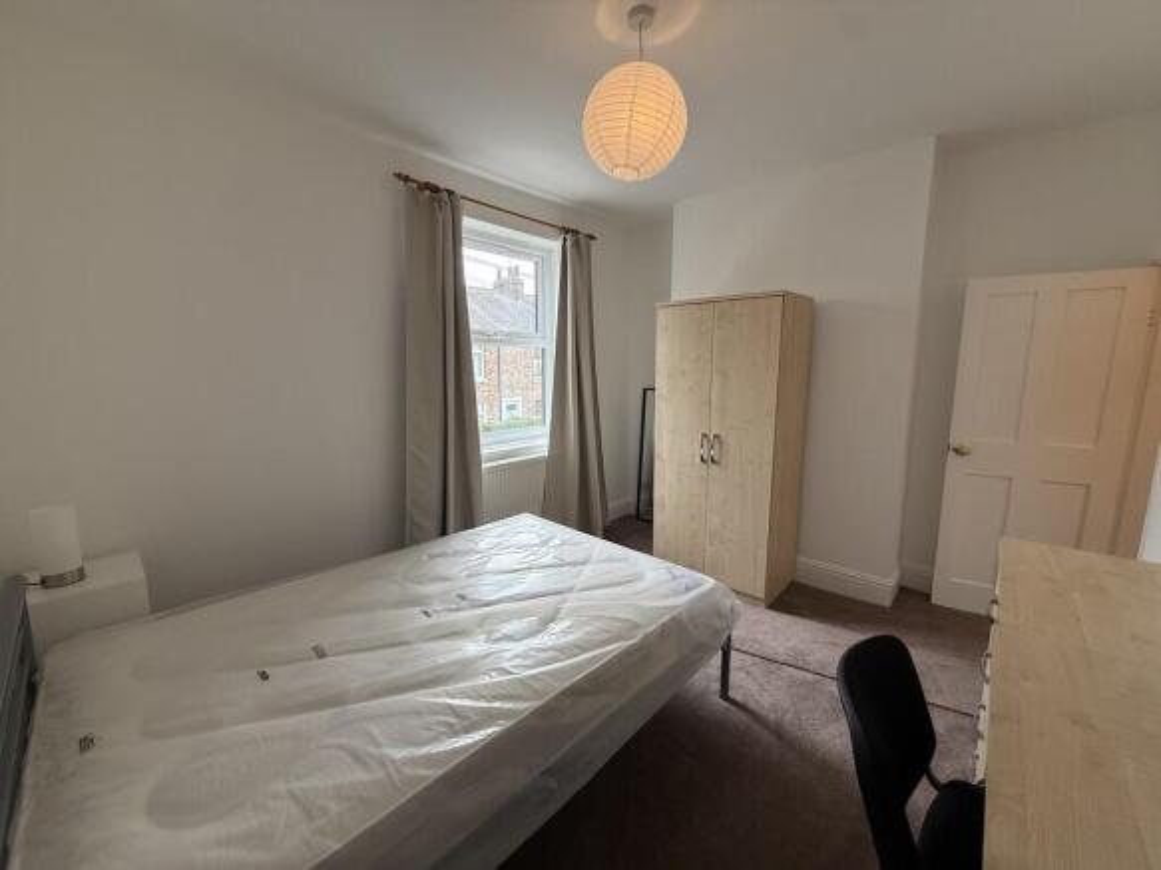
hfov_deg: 102.1
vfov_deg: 85.7
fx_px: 469
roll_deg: +0.1
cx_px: 580
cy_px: 435
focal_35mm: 14
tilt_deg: -9.2
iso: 64
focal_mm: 2.22
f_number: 2.2
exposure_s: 1/116
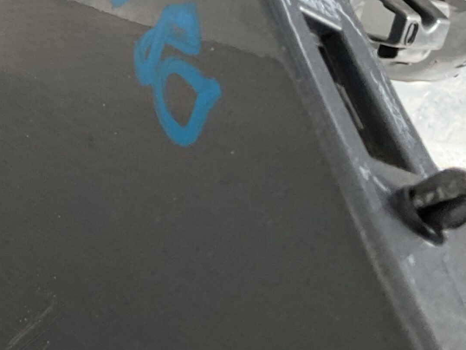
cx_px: -78
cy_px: -36
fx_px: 929
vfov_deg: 20.3
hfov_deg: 25.6
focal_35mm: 69
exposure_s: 1/461
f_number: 1.8
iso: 16
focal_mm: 3
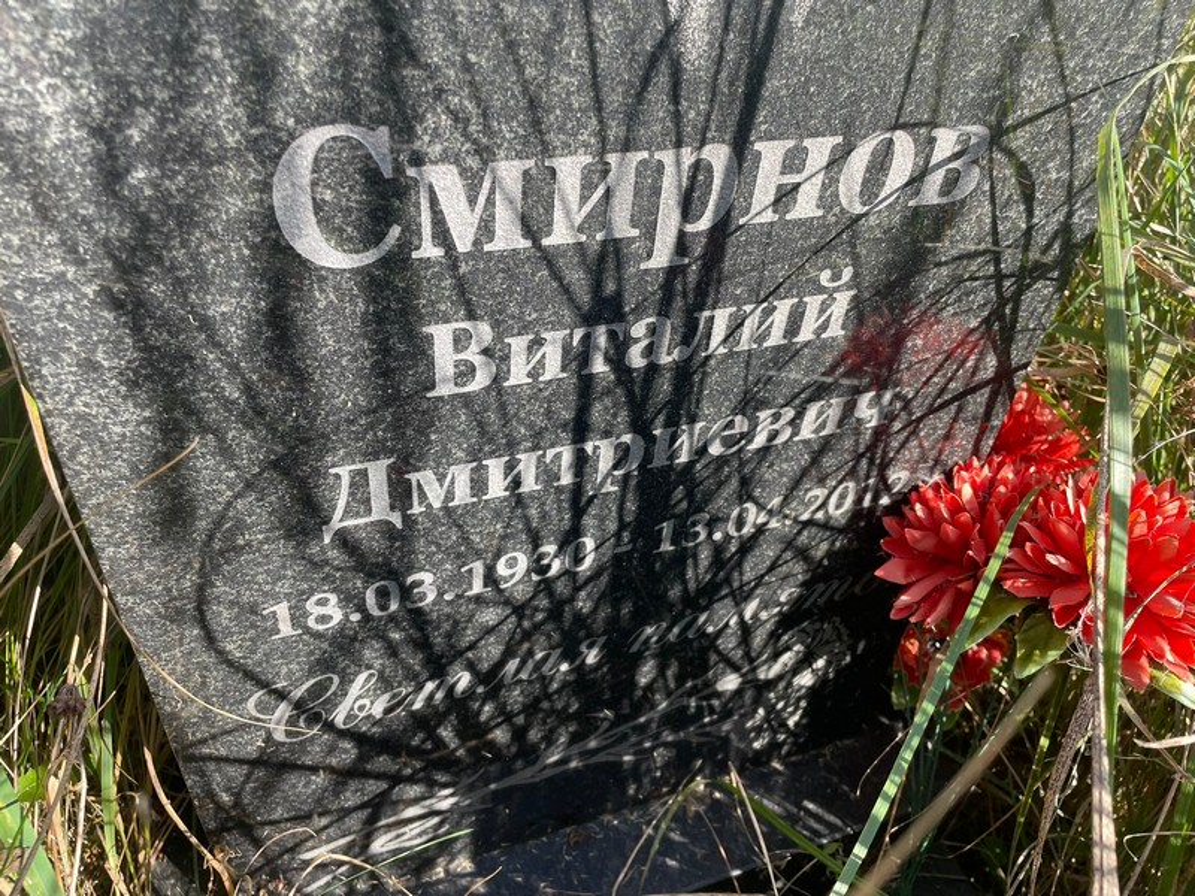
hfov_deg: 67.3
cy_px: 448
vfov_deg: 53.1
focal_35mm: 26
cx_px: 598
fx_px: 898
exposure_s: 1/399
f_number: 1.6
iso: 32
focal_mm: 4.2
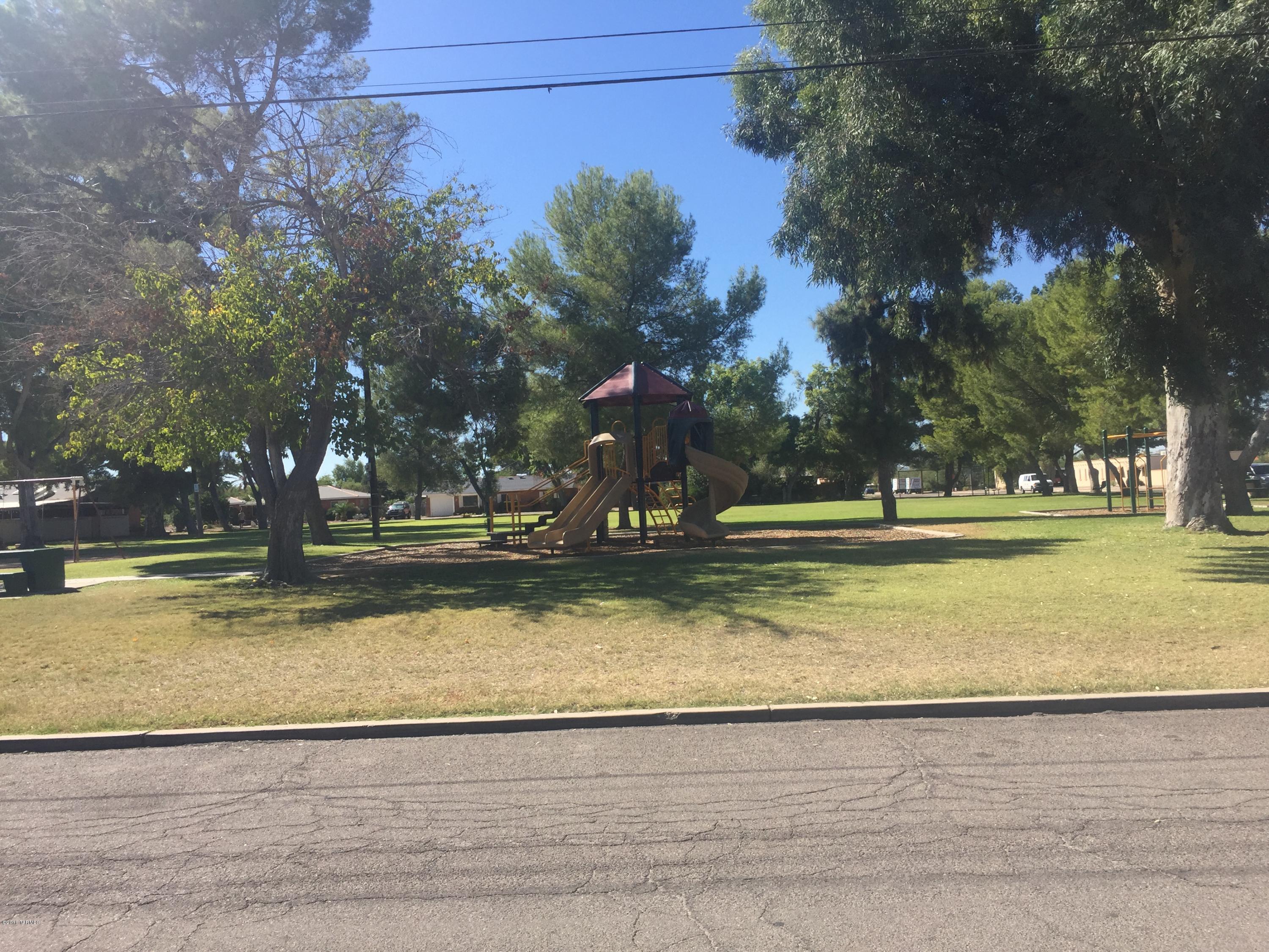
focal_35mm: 29
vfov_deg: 48.2
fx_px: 1063
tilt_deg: +2.4
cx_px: 634
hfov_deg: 61.7
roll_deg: +2.4
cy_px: 476
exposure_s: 1/1319
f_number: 2.2
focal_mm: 4.15
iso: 32
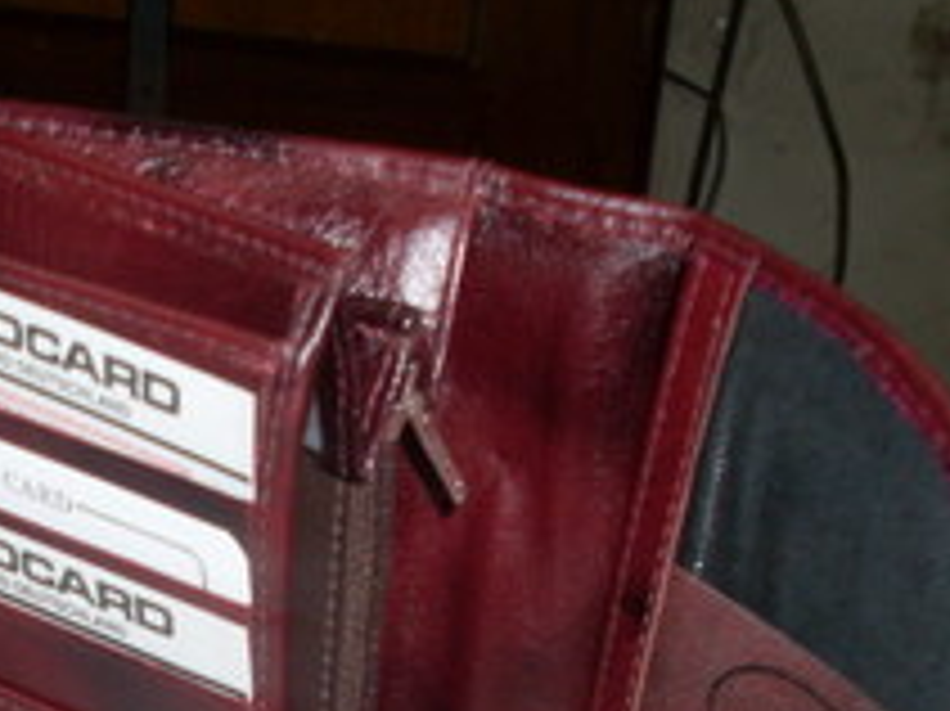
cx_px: -9
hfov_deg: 21.0
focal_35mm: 90
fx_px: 2469
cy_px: 821
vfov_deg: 15.9
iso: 100
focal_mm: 6.3
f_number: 2.8
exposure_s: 1/45
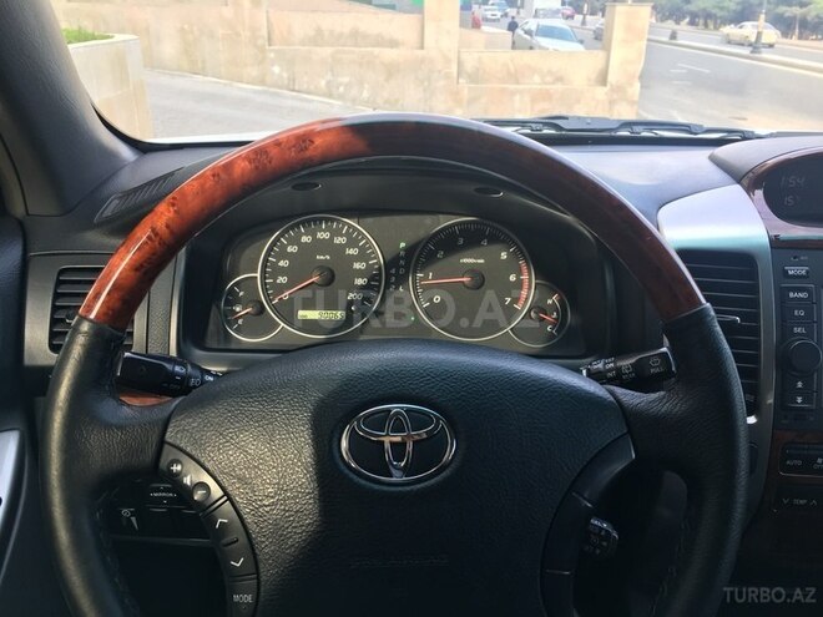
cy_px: 308
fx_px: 689
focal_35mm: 29
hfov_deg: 61.7
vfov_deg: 48.2
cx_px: 412
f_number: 2.2
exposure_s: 1/100
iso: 32
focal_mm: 4.15
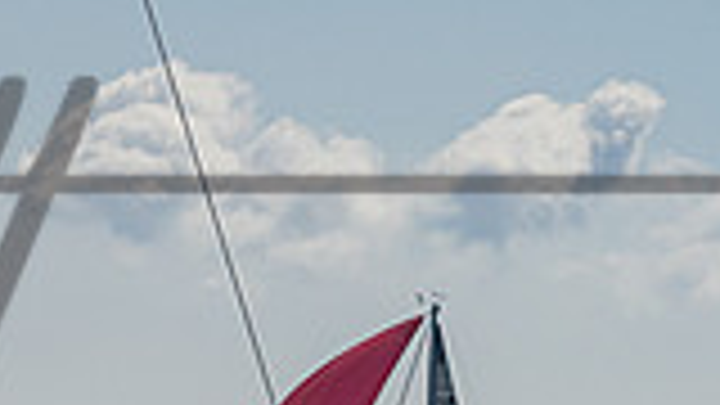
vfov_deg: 1.6
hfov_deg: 2.8
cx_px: -311
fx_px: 14758
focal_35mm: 773
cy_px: 283
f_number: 6.3
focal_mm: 170
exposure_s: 1/6400
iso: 320
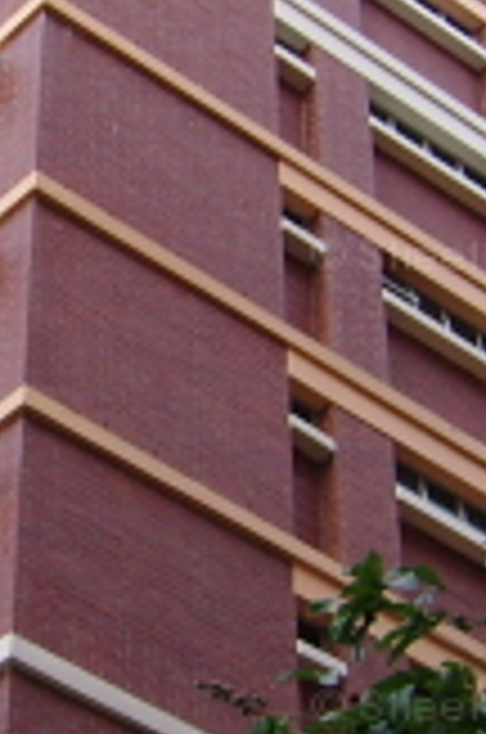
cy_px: 261
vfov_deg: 16.7
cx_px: -252
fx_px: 2501
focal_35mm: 123
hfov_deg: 10.7
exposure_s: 1/36
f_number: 2.8
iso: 100
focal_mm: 5.95
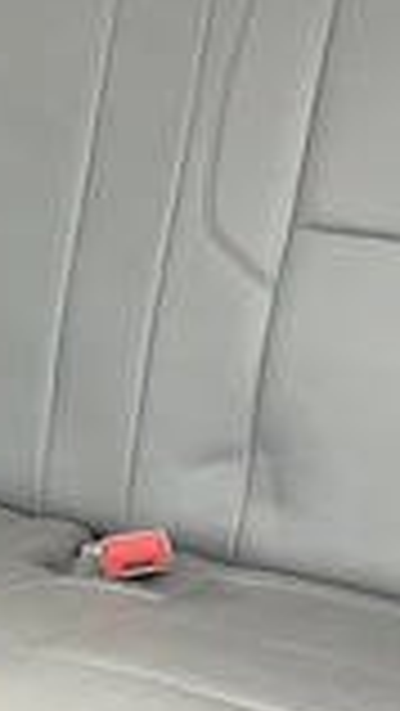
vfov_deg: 25.8
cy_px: 621
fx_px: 1507
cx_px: 117
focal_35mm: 80
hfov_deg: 15.1
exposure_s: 1/60
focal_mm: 3
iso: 250
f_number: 1.8
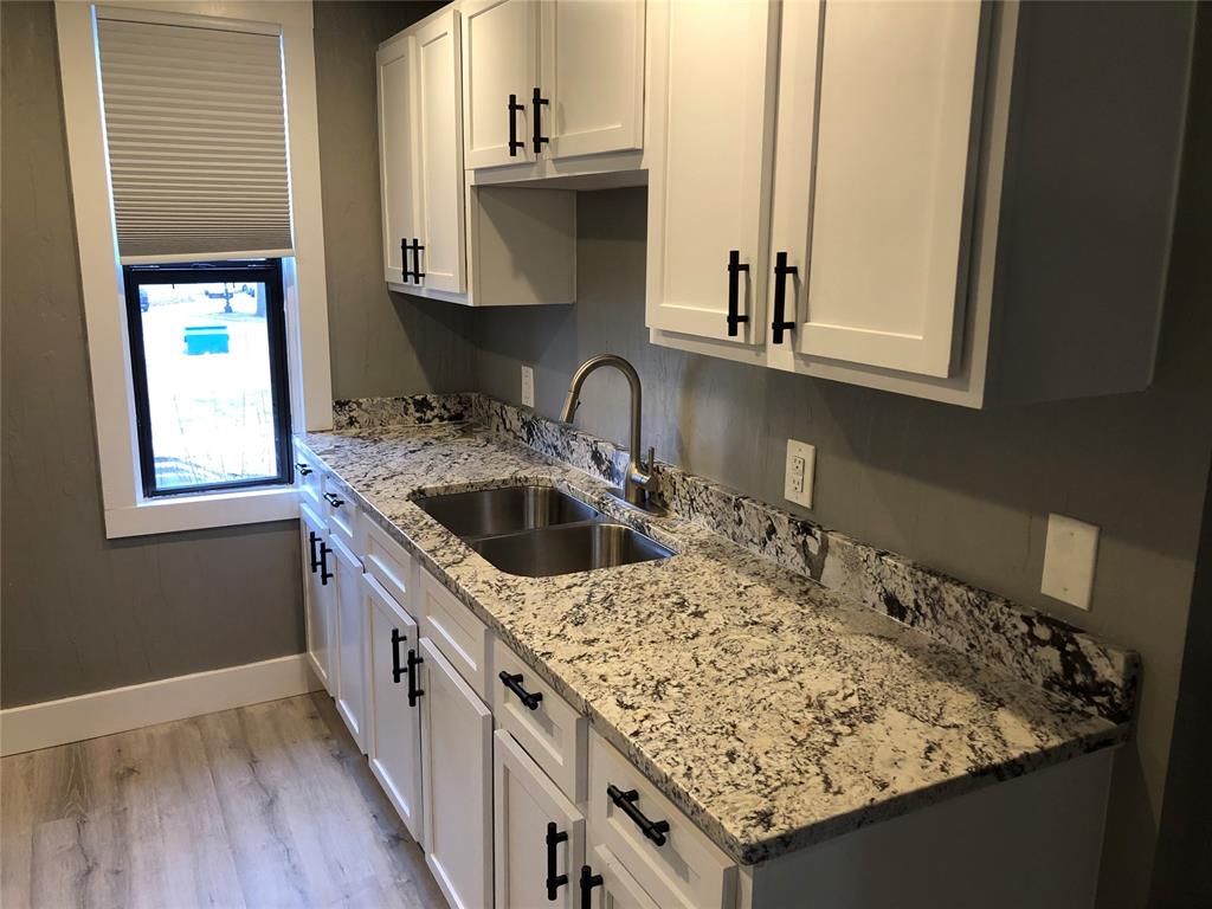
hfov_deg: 63.4
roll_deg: +0.3
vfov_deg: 49.7
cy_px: 454
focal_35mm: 28
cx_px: 606
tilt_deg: -11.5
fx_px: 980
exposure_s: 1/24
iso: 32
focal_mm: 3.99
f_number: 1.8
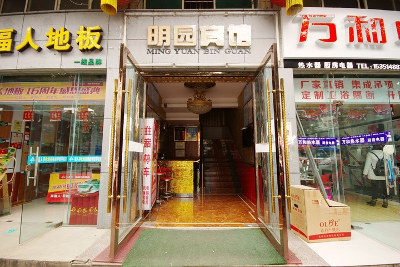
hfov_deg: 100.4
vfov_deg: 77.3
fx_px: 167
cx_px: 200
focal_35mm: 15
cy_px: 134
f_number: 5.6
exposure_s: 1/30
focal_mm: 10
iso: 400
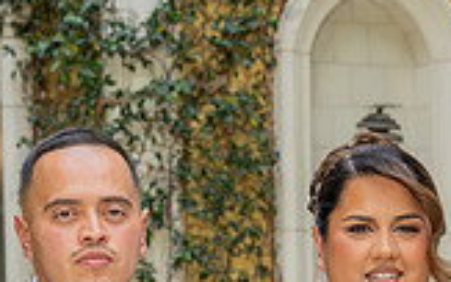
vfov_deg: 5.8
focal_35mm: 221
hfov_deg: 9.4
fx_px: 2717
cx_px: 517
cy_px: 496
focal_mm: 61
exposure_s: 1/200
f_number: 5
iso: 200
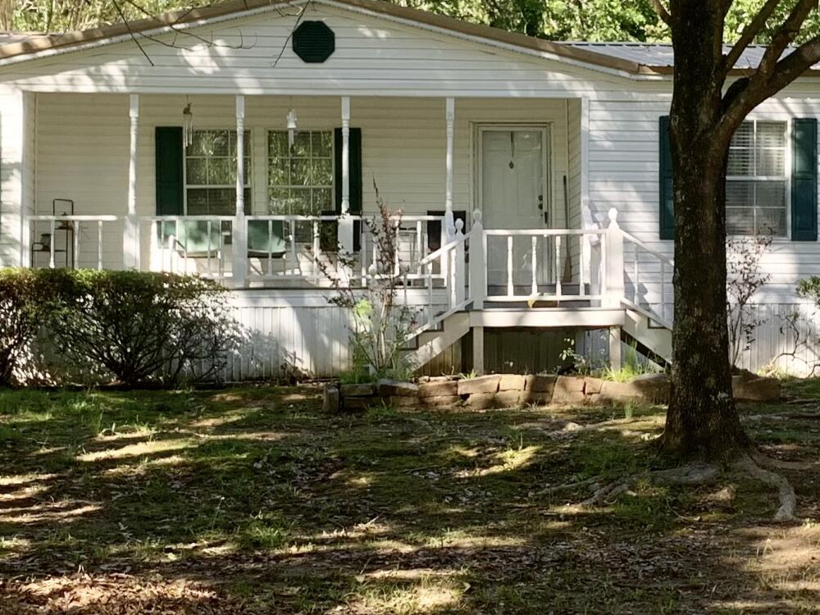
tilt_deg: +2.3
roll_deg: +0.8
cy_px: 309
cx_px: 547
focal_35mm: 78
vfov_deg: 18.9
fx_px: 1848
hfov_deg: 24.9
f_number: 1.8
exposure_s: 1/457
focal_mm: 4.25
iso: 25
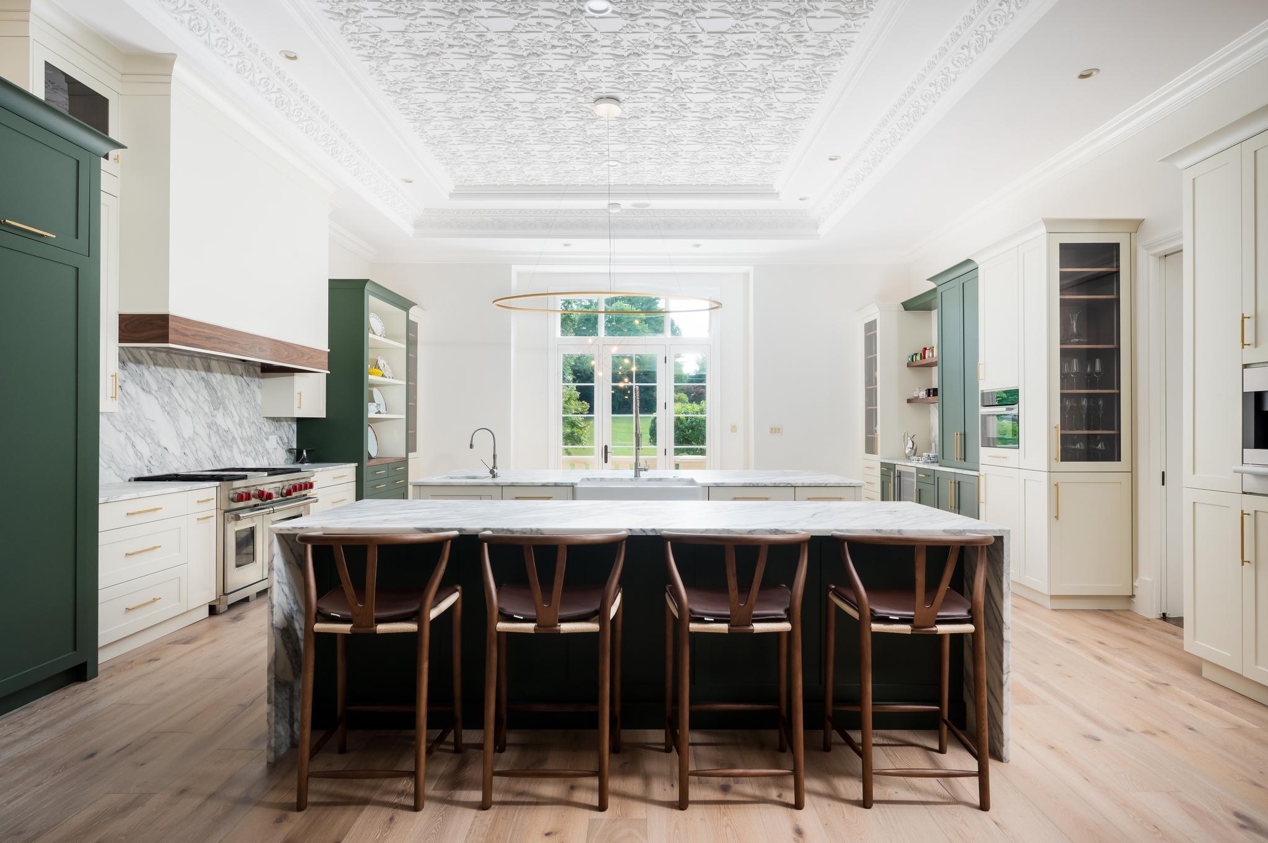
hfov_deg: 84.0
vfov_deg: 61.8
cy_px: 422
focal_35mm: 20
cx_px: 634
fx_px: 704
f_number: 18
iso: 800
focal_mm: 20
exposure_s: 1/30
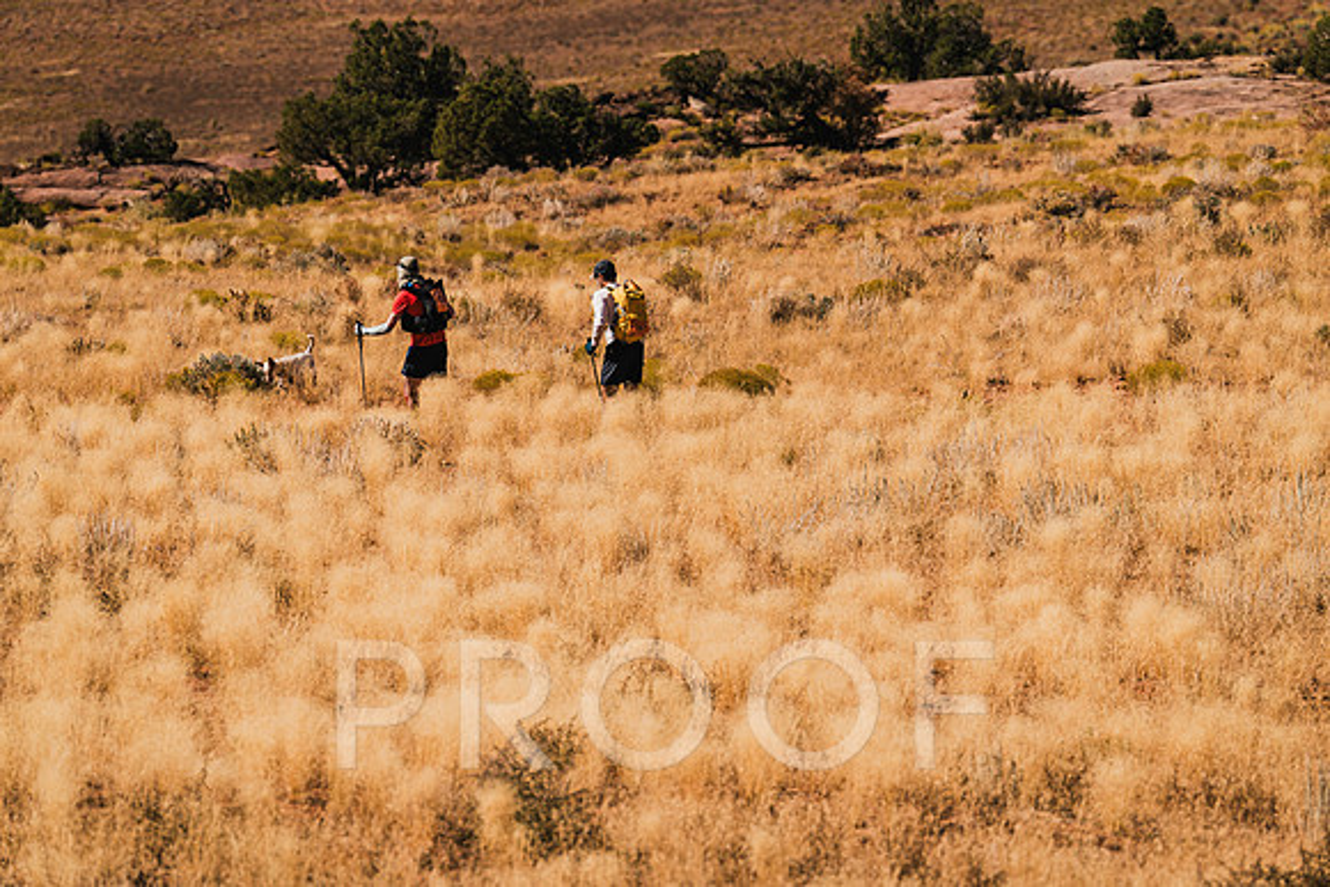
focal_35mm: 293
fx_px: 10810
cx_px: 684
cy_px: 447
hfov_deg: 7.0
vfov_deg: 4.7
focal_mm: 280
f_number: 5.6
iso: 160
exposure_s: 1/1600
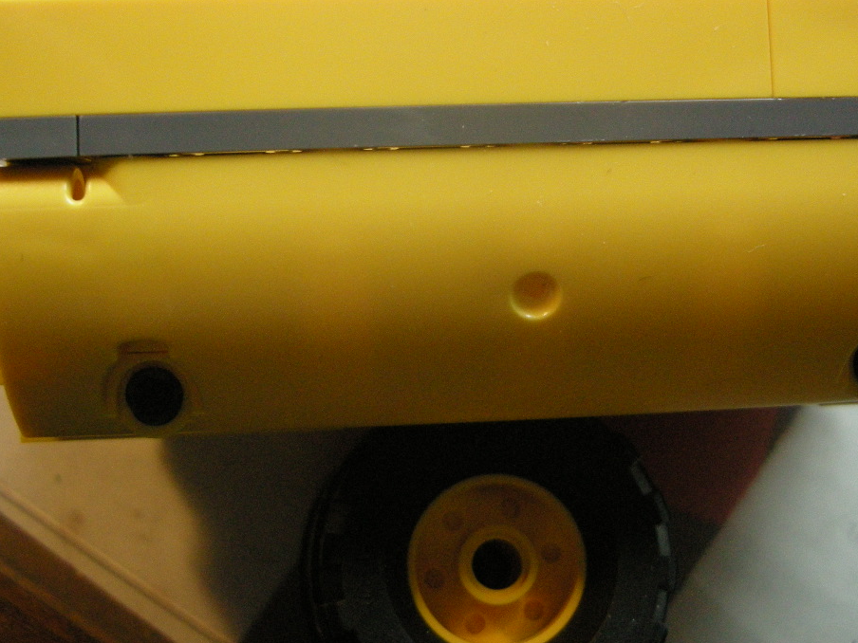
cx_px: 485
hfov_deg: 37.4
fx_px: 1264
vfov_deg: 28.4
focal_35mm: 51
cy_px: 215
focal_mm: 7.5
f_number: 2.7
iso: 400
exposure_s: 1/34
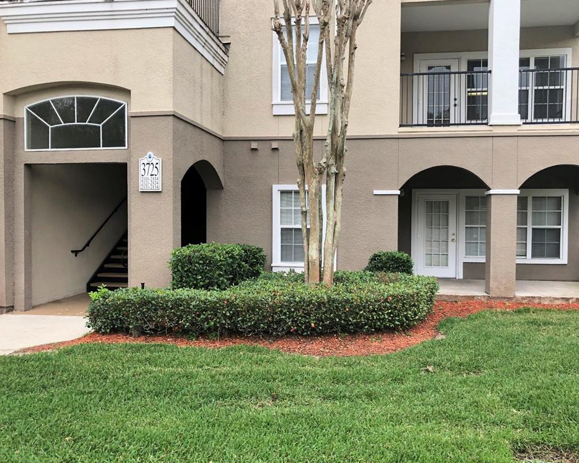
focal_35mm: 30
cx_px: 302
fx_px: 514
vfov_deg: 48.5
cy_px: 230
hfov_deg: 58.8
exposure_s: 1/120
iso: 32
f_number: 1.8
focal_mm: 4
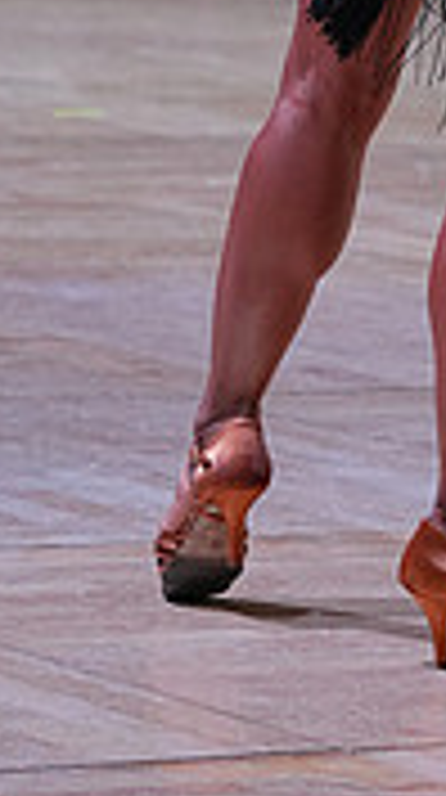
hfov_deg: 4.0
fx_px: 6250
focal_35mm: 296
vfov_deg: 7.2
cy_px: -423
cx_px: 854
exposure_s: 1/400
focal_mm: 86
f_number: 4
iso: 1000
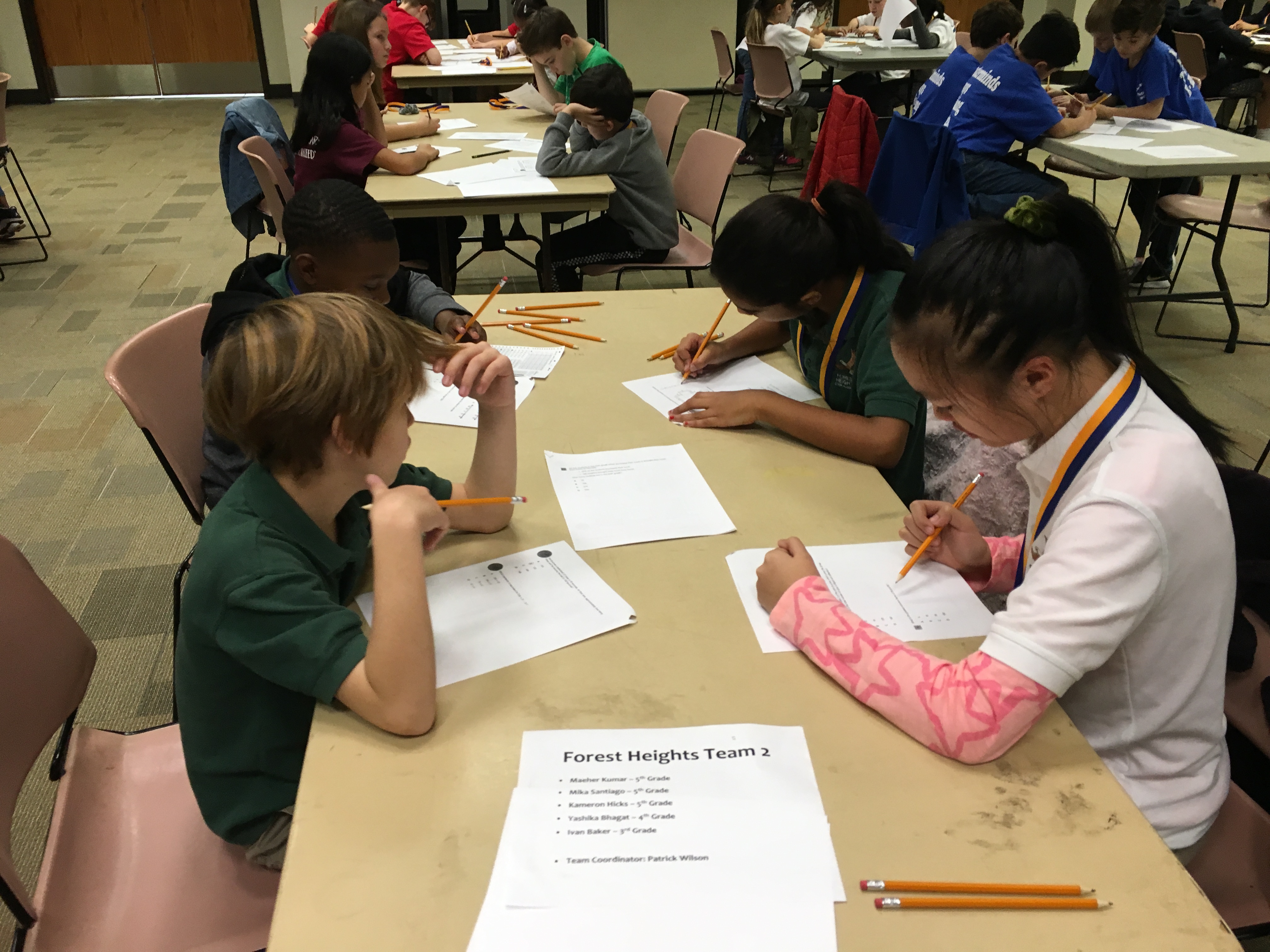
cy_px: 476
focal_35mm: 29
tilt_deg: -24.4
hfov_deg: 61.7
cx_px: 635
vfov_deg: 48.2
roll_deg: -3.7
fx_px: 1064
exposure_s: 1/30
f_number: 2.2
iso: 80
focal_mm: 4.15
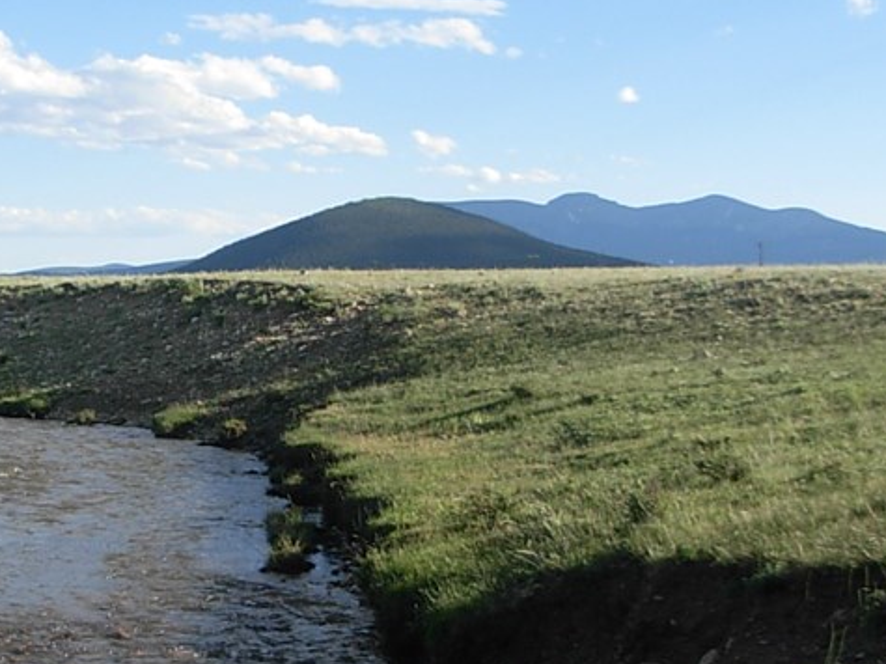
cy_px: 418
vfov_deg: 18.0
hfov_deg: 23.6
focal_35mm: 82
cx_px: 226
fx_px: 2098
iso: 79
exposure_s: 1/745
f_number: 2.9
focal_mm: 6.3
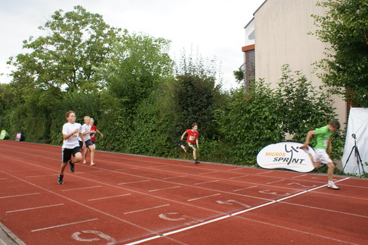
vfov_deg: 42.3
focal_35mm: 31
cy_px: 124
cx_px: 179
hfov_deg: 60.3
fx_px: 317
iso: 100
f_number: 5.6
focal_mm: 20
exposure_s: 1/200
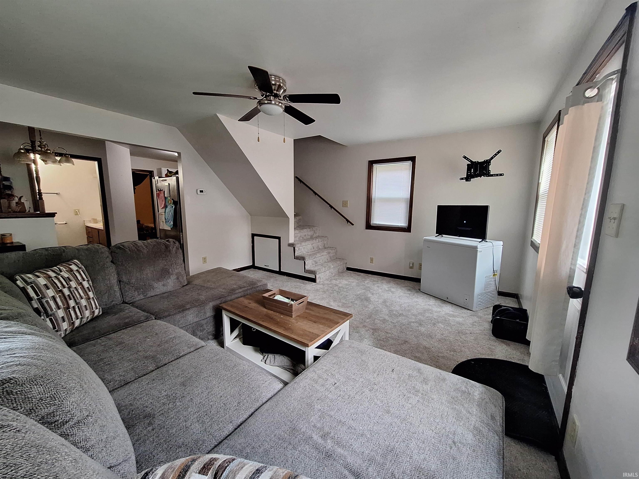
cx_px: 320
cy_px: 240
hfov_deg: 106.2
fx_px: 240
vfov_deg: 89.9
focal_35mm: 13
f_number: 2.2
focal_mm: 1.74
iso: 160
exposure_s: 1/40
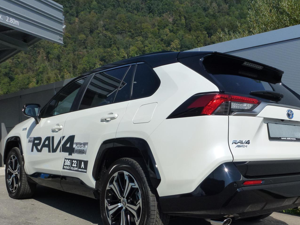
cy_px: 141
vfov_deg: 36.6
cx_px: 166
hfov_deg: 47.8
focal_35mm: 39
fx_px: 338
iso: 160
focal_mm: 5.4
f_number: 4
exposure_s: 1/1600
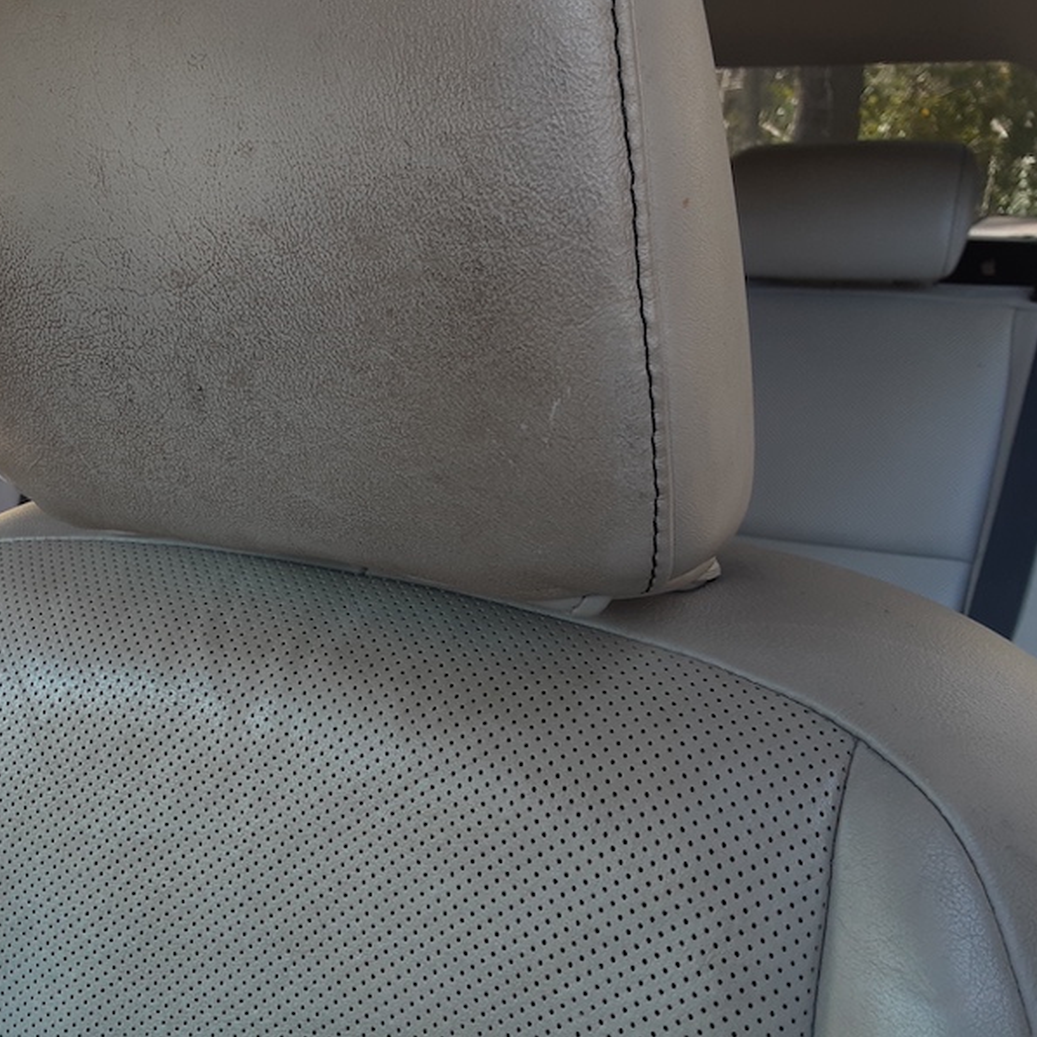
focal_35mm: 32
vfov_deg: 51.1
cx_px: 377
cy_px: 519
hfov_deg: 50.5
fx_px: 1085
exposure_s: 1/60
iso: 50
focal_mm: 2.91
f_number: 1.9
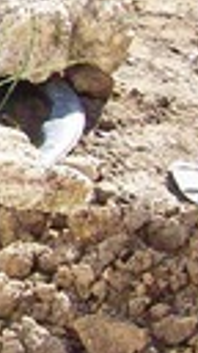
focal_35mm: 165
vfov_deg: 13.0
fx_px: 1540
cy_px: 57
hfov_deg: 6.9
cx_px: -300
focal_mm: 6
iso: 200
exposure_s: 1/961
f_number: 2.7
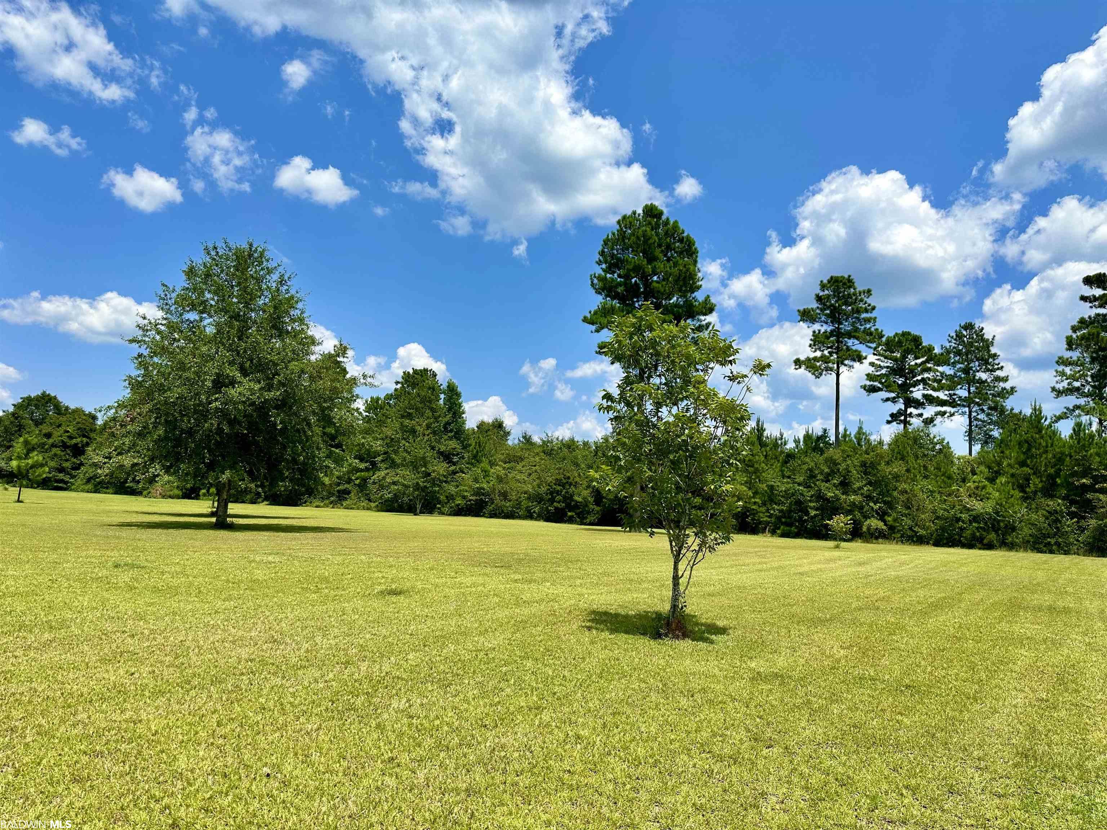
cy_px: 415
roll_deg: -3.1
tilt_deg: +7.0
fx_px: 768
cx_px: 554
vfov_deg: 56.8
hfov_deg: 71.6
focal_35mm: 24
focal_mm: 6.86
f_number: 1.78
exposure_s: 1/6211
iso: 80
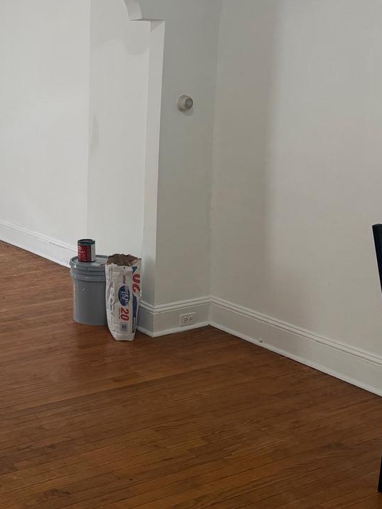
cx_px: -9
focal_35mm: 51
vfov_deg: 37.2
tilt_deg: -8.2
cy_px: 179
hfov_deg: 26.8
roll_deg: +0.1
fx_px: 751
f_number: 1.78
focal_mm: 6.76
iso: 160
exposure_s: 1/60
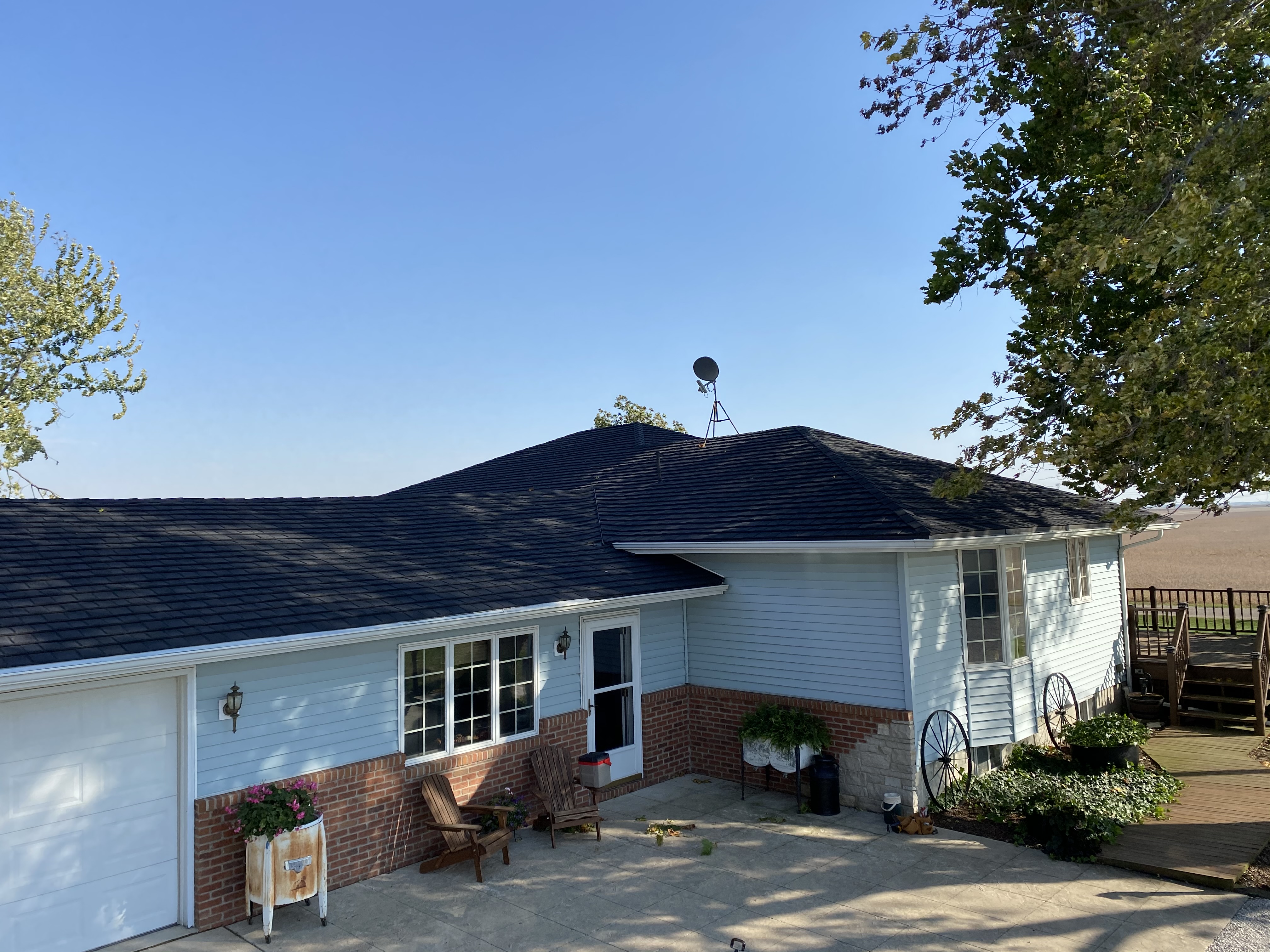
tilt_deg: +2.8
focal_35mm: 26
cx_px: 635
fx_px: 954
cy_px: 476
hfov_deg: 67.3
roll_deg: +2.4
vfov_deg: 53.1
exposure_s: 1/2183
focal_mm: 4.25
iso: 32
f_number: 1.8
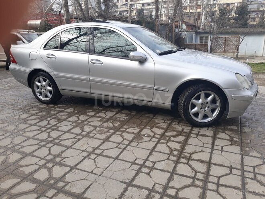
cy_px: 100
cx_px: 132
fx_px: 207
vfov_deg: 51.4
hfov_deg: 65.3
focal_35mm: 27
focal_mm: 3.71
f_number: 1.7
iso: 40
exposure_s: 1/722
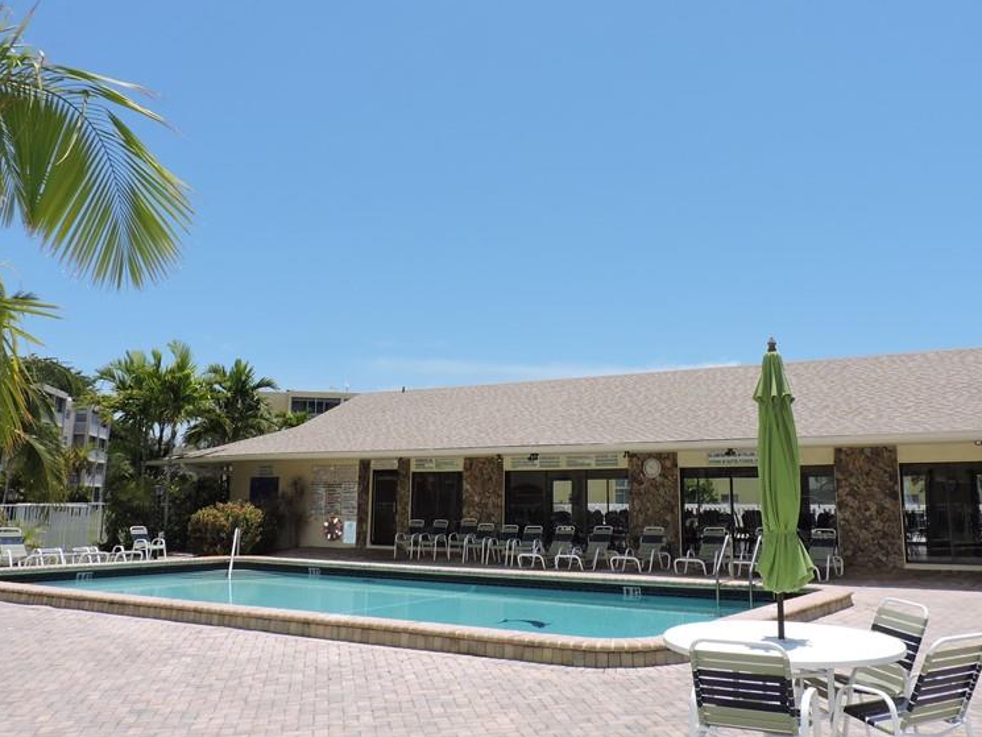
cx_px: 540
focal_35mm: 33
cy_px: 290
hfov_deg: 55.2
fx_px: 936
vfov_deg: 42.7
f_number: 3.3
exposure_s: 1/2000
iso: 160
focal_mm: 4.3
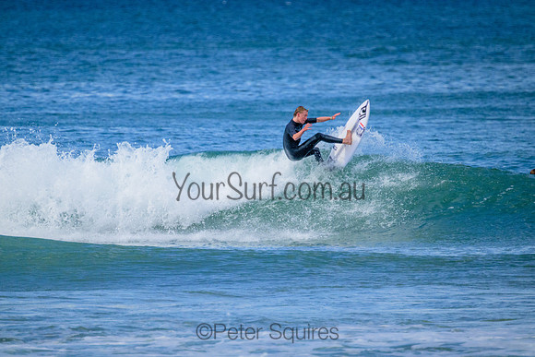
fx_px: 11891
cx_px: 268
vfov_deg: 1.7
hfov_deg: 2.6
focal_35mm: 800
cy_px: 178
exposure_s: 1/1250
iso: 3200
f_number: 11
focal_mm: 800
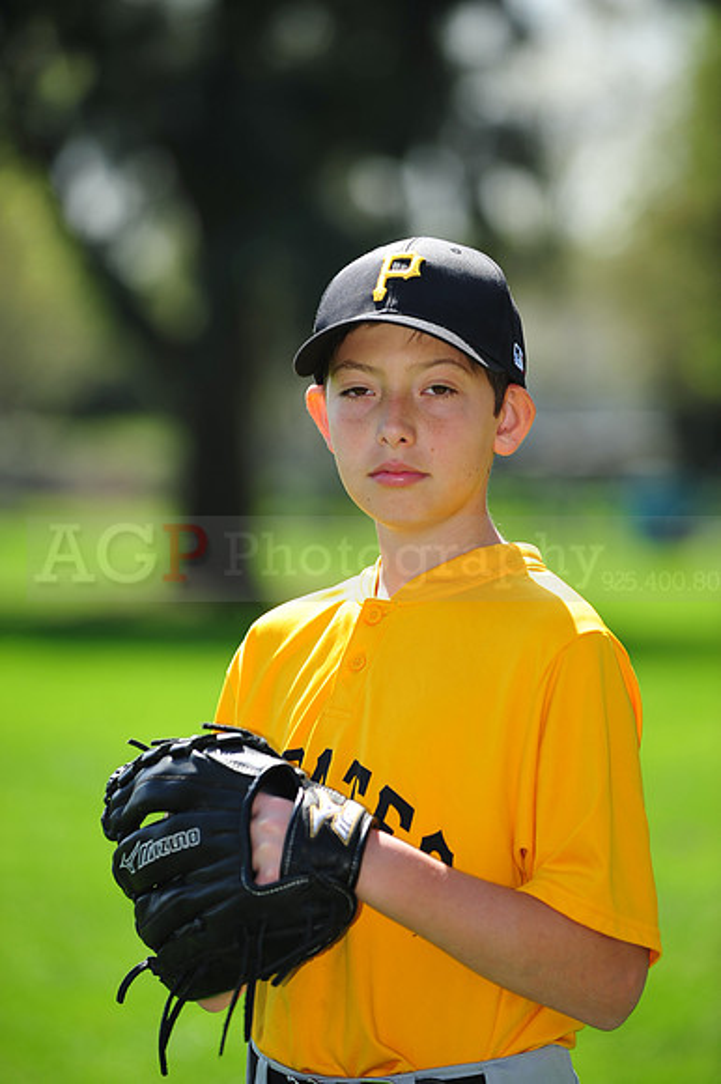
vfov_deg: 10.3
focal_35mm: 200
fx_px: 6015
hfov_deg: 6.9
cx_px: 360
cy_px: 542
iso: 200
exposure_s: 1/800
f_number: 4.5
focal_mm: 200
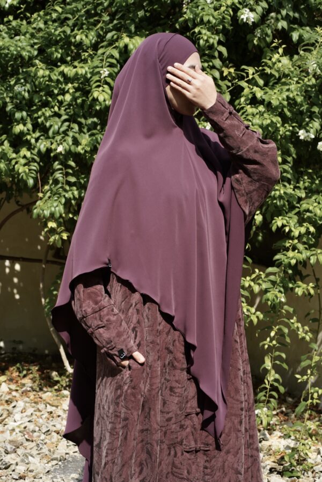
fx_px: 1139
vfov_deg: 23.9
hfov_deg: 16.1
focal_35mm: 85
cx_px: 161
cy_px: 241
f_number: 11
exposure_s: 1/800
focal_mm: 85
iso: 800
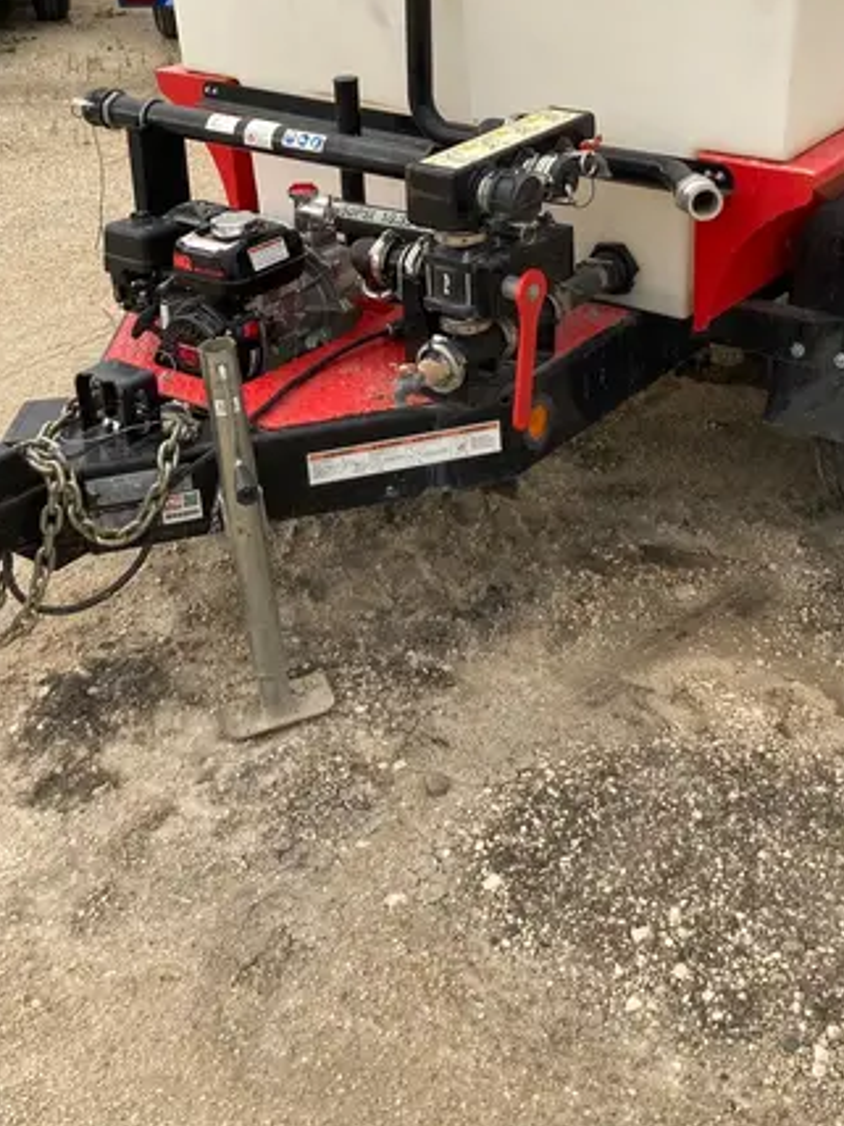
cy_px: 259
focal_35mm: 48
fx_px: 1560
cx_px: 455
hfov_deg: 30.3
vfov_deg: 38.5
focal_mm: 3.99
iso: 20
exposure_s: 1/149
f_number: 1.8
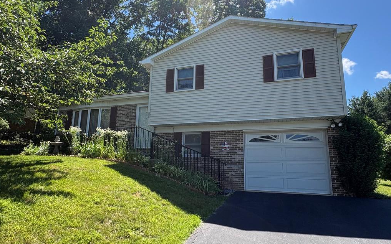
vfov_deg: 57.3
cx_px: 191
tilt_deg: +10.4
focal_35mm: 21
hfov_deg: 82.3
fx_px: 224
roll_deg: -1.1
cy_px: 125
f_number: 2.2
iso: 40
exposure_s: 1/675
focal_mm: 2.22
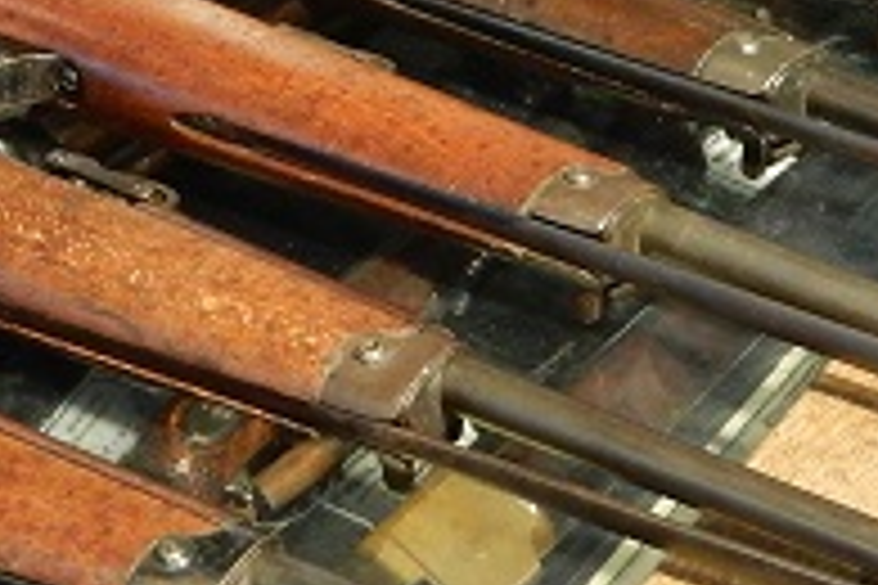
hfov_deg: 16.4
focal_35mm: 125
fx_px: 3048
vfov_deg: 10.9
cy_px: 115
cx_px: 302
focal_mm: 6.4
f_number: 4
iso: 400
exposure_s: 1/8
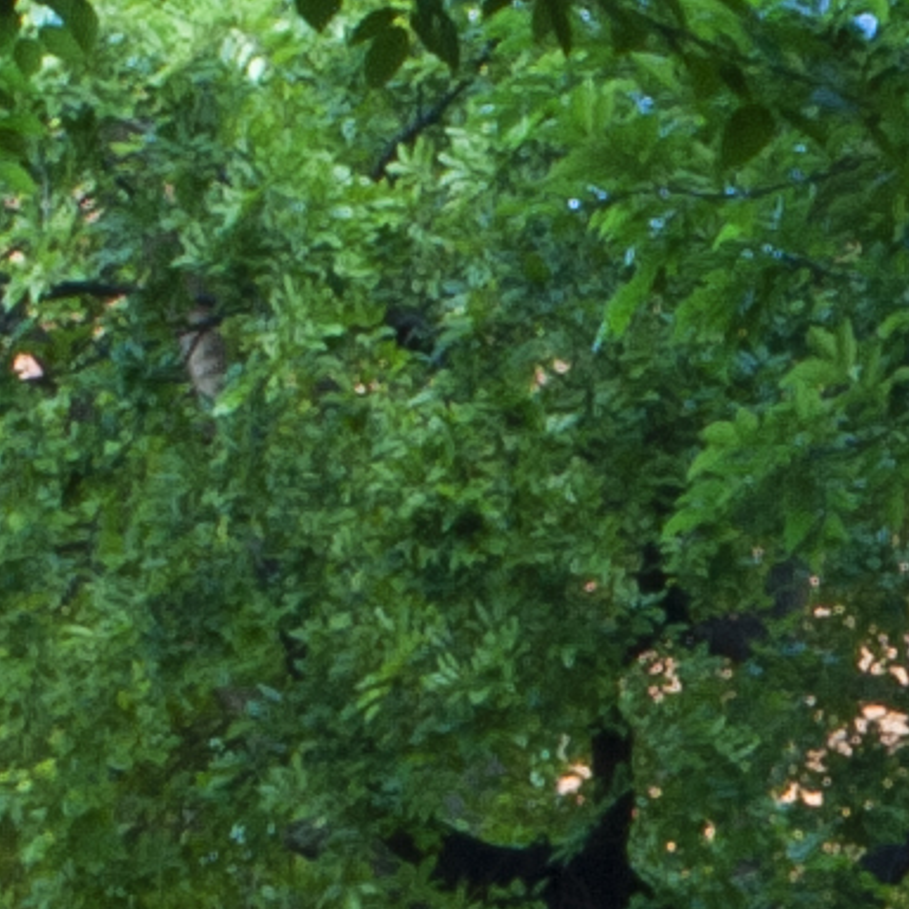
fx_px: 11468
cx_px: 1610
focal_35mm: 386
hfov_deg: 4.5
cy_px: 1018
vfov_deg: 4.5
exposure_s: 2.5
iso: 100
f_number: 22
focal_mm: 30
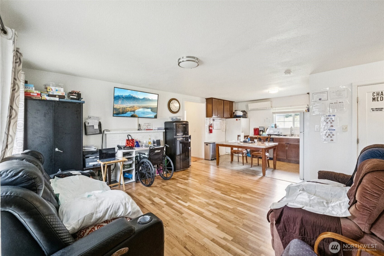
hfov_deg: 100.4
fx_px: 160
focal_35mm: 15
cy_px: 128
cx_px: 192
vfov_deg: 77.3
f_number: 9
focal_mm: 10
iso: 6400
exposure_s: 1/30
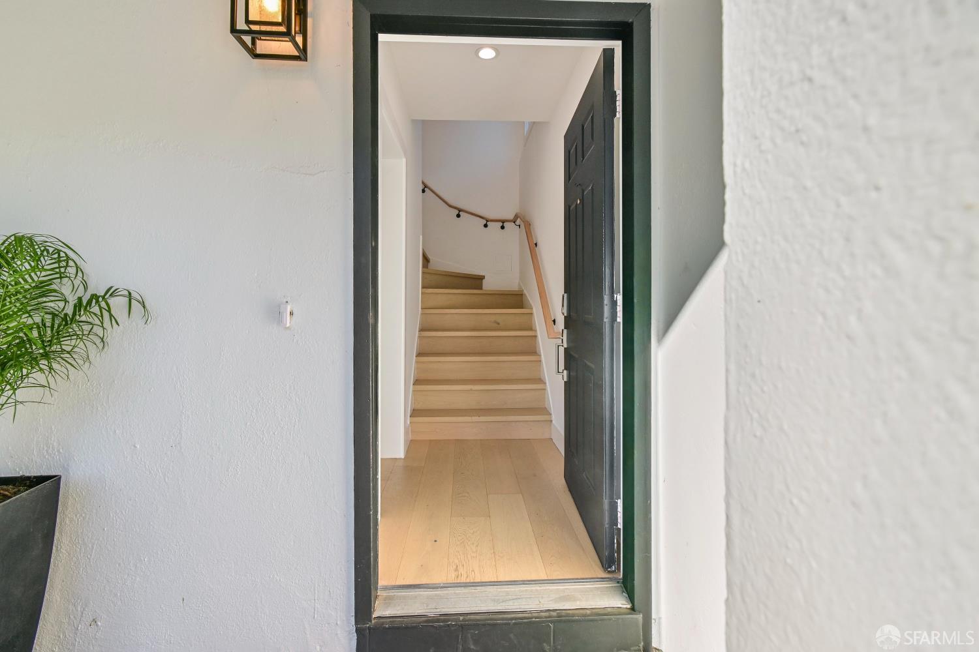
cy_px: 326
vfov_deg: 77.3
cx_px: 490
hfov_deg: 100.4
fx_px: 408
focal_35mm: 15
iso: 200
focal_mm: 10
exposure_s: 1/50
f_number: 8
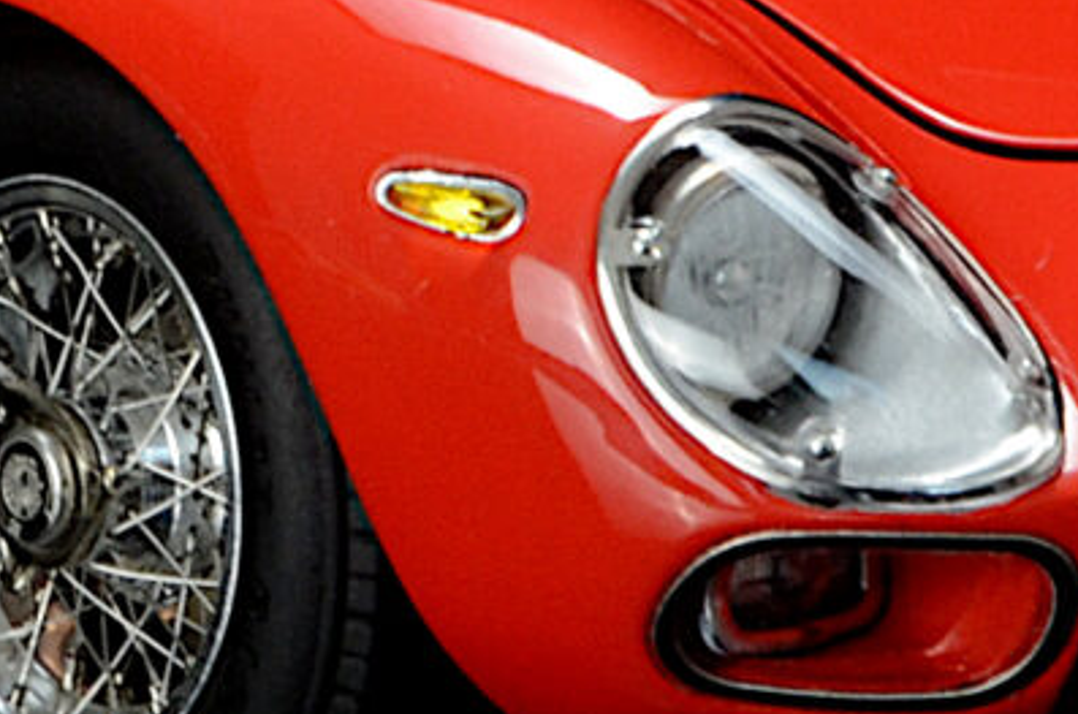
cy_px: -440
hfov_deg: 3.1
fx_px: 20232
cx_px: 206
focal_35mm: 677
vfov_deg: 2.0
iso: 400
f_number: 22
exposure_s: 1/5
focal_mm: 70
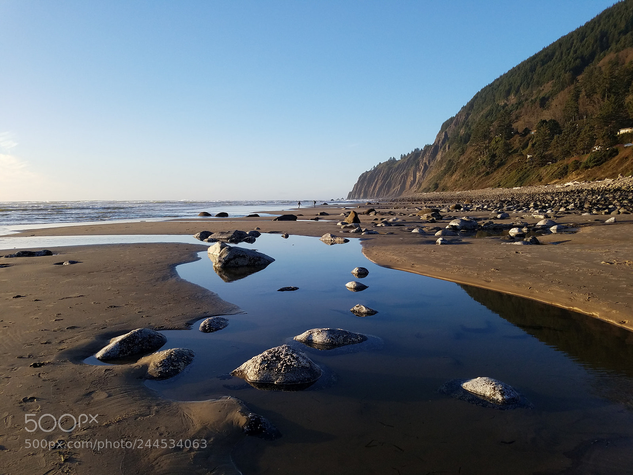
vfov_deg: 53.1
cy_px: 238
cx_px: 316
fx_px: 475
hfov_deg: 67.3
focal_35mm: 26
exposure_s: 1/962
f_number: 1.7
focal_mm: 4.2
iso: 50
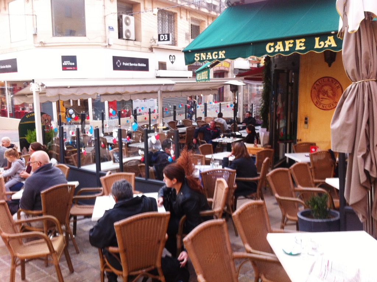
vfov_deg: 40.6
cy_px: 141
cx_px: 188
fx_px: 381
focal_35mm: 35
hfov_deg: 52.7
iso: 80
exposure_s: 1/24
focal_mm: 3.85
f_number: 2.8
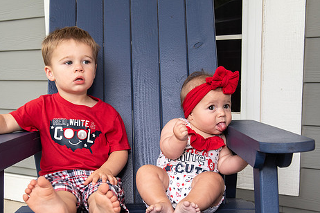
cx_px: 109
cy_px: 144
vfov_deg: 24.1
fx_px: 498
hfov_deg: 35.3
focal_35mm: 56
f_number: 5.6
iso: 400
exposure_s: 1/125
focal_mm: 35
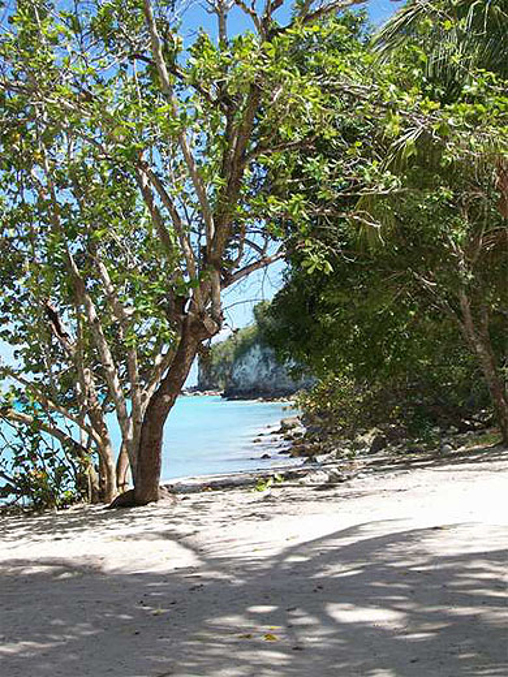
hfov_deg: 26.1
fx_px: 1096
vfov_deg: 34.3
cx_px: 254
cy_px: 338
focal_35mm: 56
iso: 80
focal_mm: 9.4
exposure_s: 1/635
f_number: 3.4
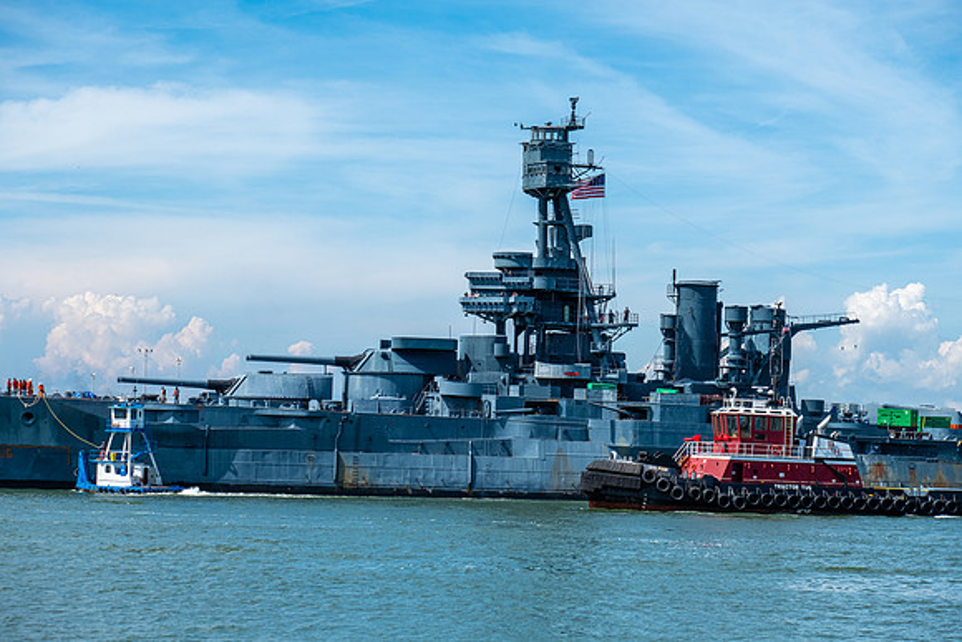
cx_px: 481
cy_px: 321
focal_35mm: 83
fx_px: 2218
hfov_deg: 24.5
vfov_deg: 16.5
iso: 200
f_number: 5.6
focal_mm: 55
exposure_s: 1/900
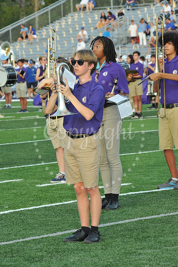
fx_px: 1485
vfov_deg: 10.3
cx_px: 89
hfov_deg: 6.9
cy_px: 134
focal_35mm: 200
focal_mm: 200
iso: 1600
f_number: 13
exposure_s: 1/250
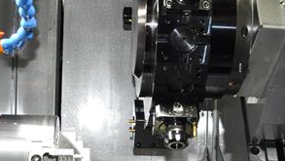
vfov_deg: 15.6
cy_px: 121
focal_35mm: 77
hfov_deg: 27.5
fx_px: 582
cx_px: 165
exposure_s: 1/100
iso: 800
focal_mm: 18
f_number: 3.5
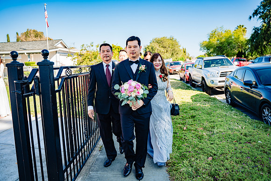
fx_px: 211
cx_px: 136
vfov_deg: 46.4
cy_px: 90
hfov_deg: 65.5
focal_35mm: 28
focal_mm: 28
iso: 100
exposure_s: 1/400
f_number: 3.5
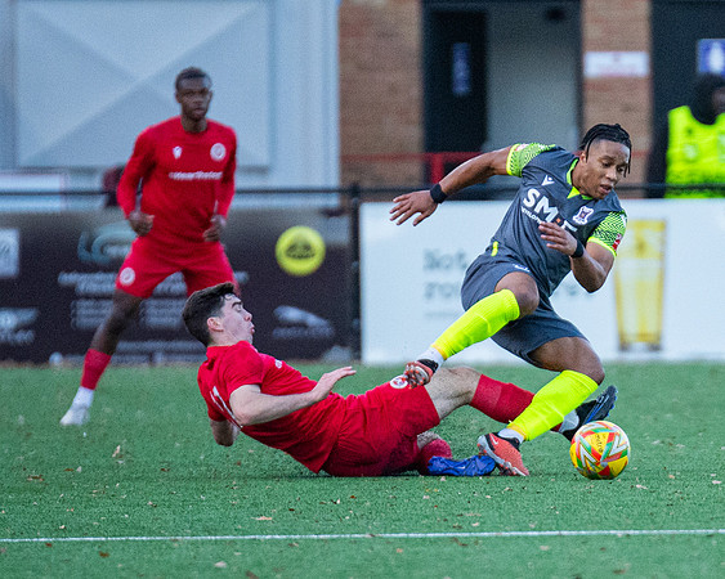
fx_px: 17399
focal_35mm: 811
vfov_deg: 1.9
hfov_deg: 2.4
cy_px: 333
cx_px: 682
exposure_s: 1/1600
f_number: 2.8
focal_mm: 300
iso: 4000
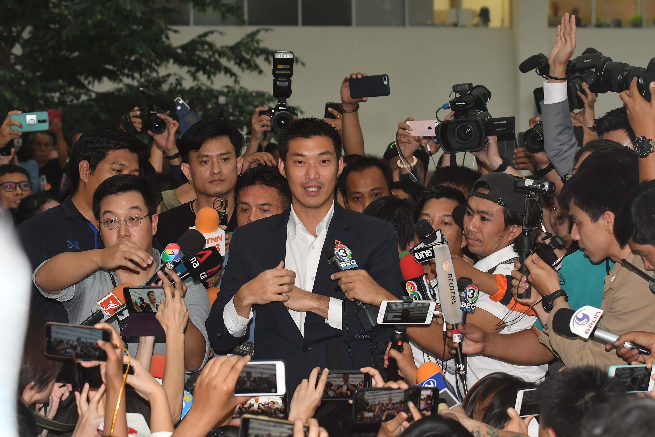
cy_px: 218
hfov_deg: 16.7
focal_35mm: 123
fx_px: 2238
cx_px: 328
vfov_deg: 11.1
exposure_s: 1/200
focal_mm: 82
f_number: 5
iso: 1600
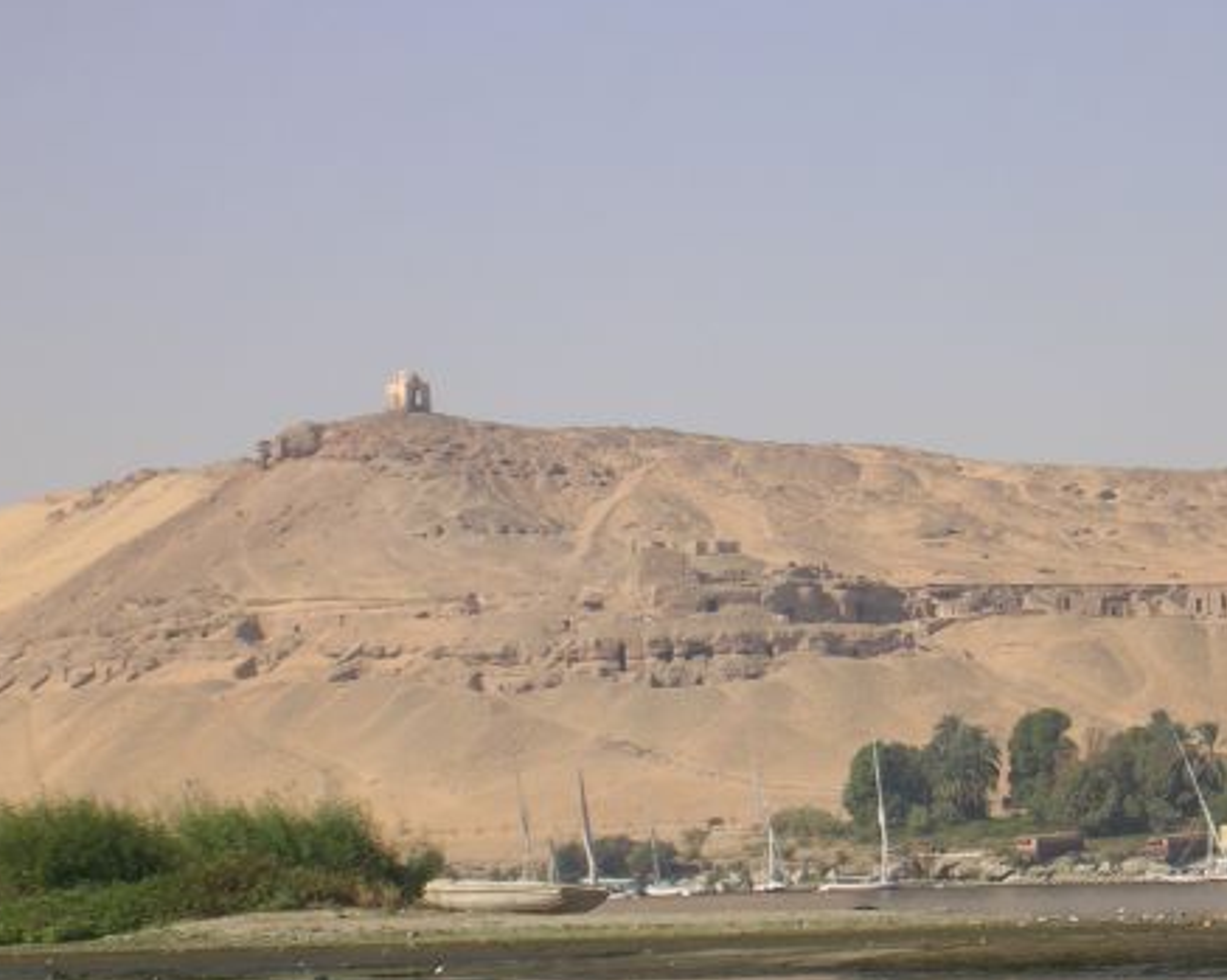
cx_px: 658
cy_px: 503
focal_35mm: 137
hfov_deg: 14.1
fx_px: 4972
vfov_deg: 11.3
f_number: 4.9
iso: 50
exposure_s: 1/513
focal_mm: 17.4
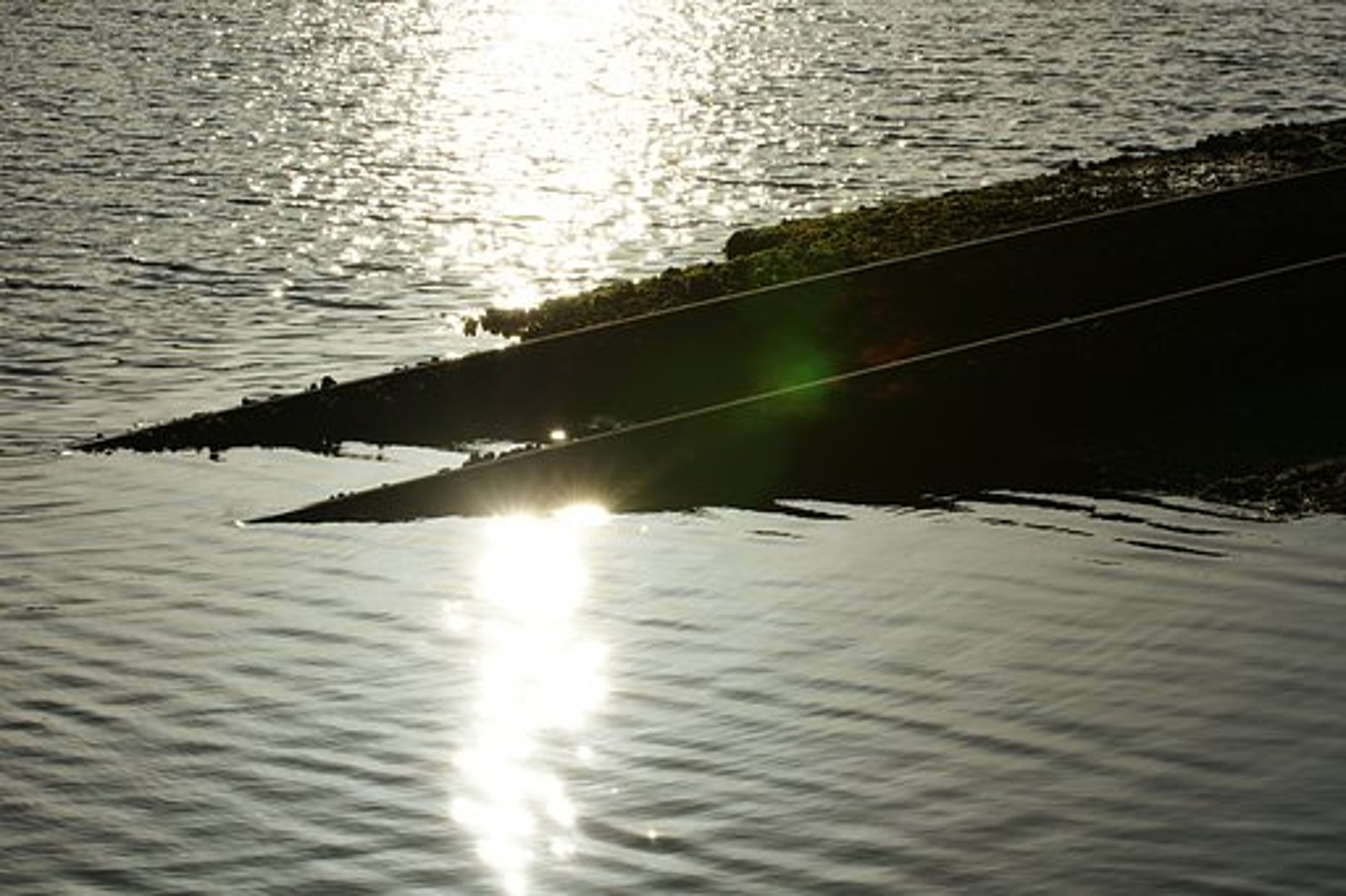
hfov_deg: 19.5
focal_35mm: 105
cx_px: 673
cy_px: 448
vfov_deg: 13.0
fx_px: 3924
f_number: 14
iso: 100
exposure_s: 1/500
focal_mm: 70
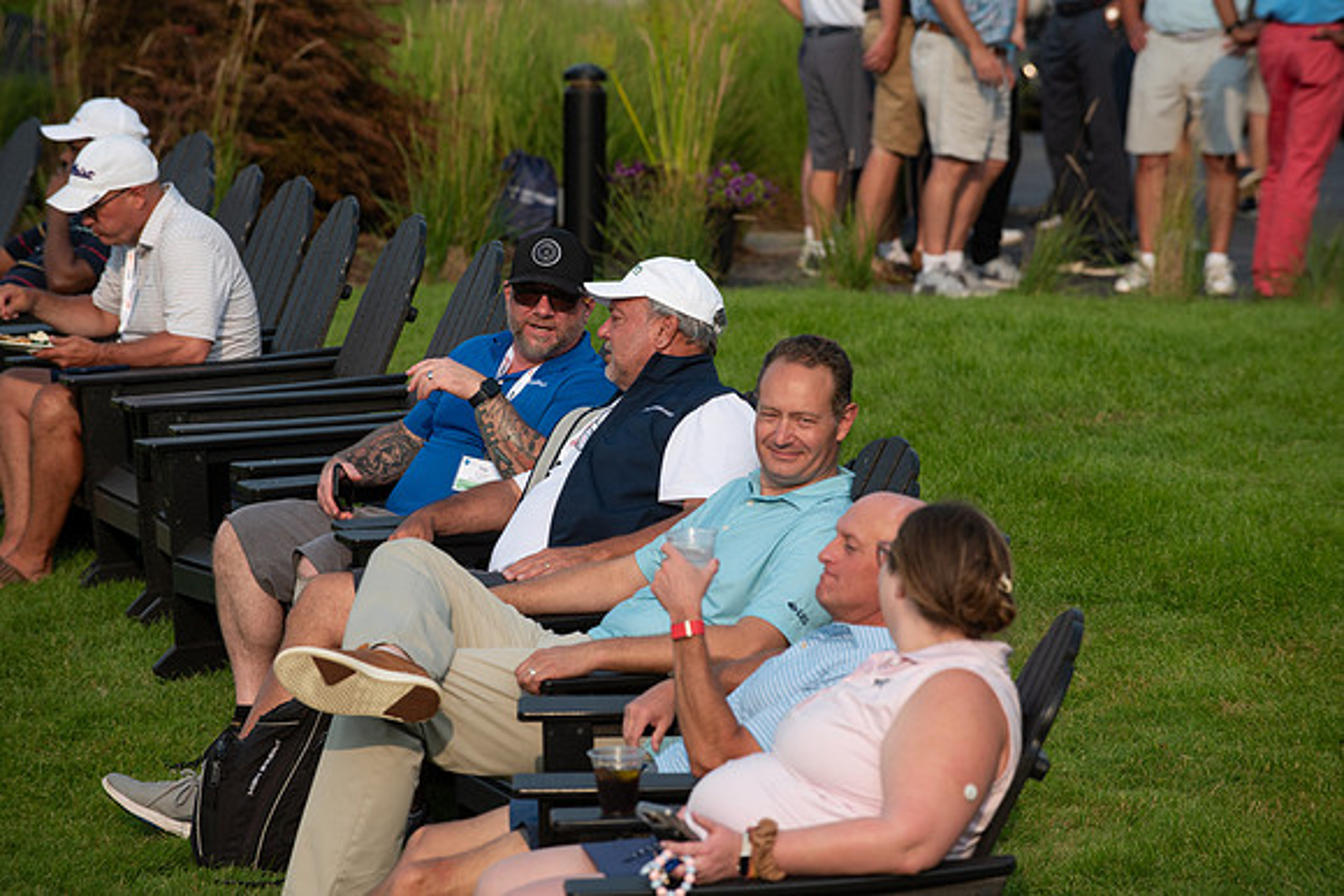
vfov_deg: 6.9
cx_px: 672
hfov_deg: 10.3
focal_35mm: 200
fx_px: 7468
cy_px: 448
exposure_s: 1/1000
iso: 250
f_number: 5
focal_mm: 200
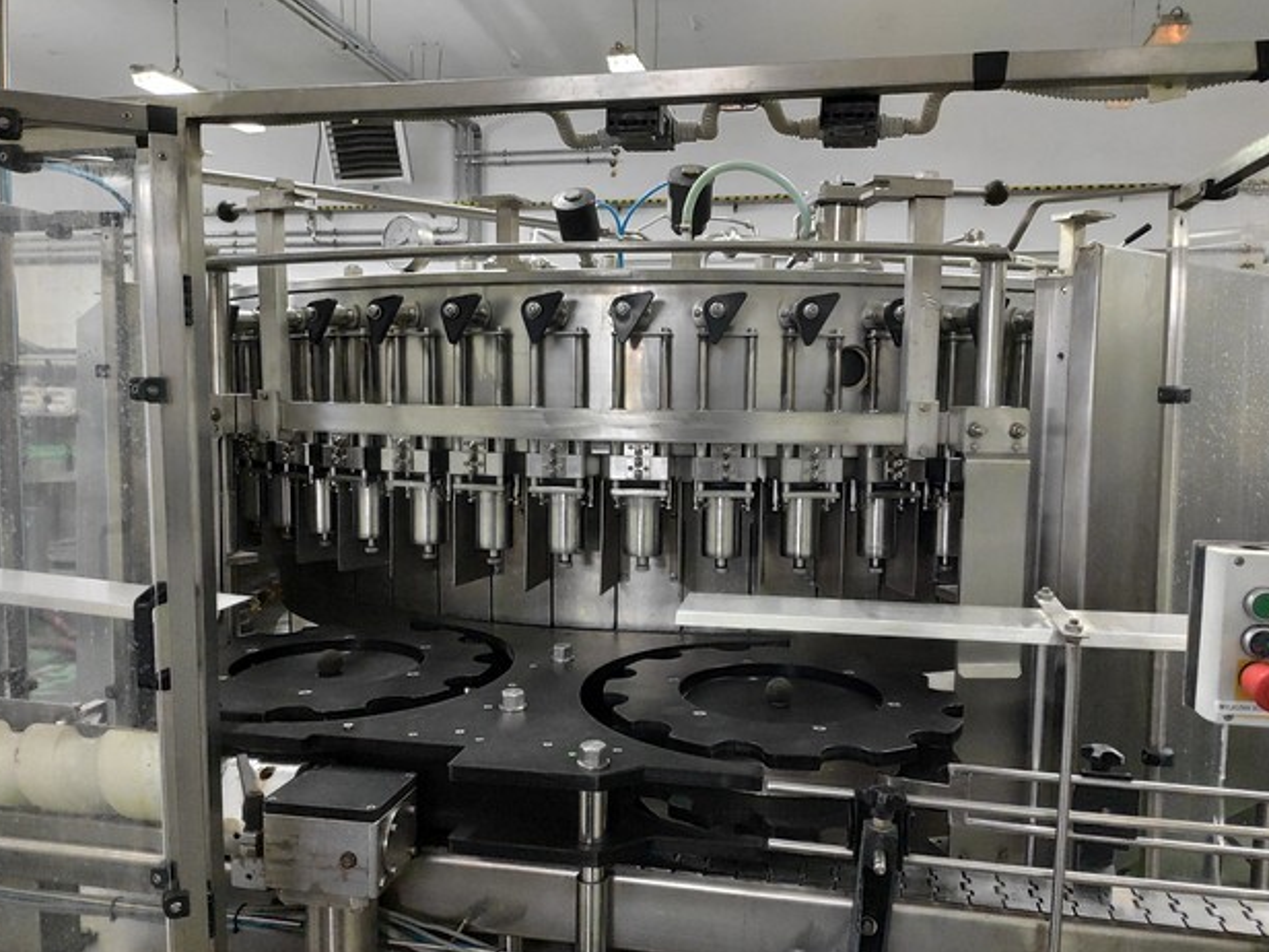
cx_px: 645
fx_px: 990
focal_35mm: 27
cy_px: 474
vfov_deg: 51.4
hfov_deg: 65.3
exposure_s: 1/50
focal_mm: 4.77
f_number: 1.75
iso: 2317
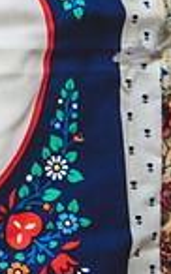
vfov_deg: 13.1
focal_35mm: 157
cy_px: -33
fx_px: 1173
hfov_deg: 7.1
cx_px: -407
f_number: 2.8
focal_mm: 32
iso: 1000
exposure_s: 1/125
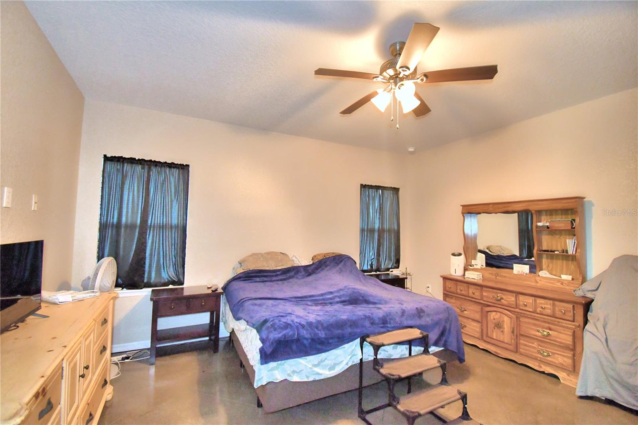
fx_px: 266
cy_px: 212
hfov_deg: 100.4
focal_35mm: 15
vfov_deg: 77.3
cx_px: 319
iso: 2000
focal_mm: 10
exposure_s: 1/30
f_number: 4.5
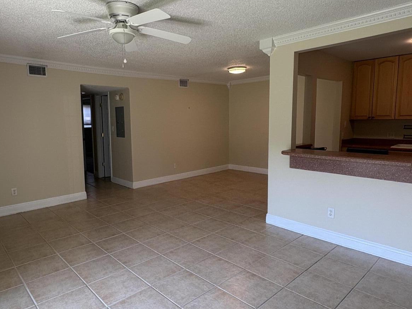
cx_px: 190
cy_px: 152
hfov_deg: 71.5
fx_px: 286
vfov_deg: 56.8
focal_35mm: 24
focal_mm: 2.22
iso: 100
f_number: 2.2
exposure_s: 1/120
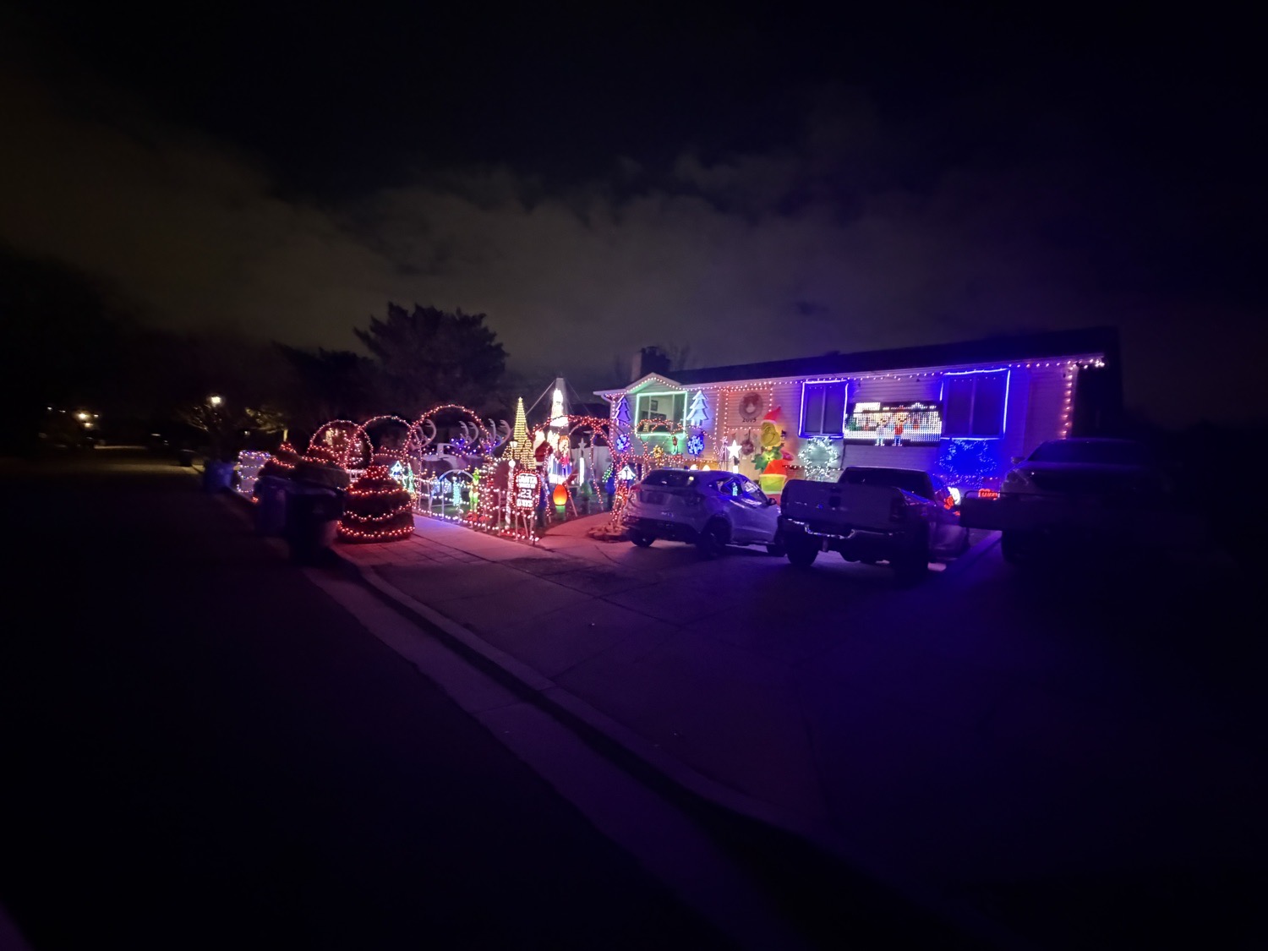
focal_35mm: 14
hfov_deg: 102.1
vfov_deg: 85.7
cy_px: 476
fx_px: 513
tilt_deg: -2.3
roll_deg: -3.4
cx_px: 634
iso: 2500
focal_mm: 2.22
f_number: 2.2
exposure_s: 1/24
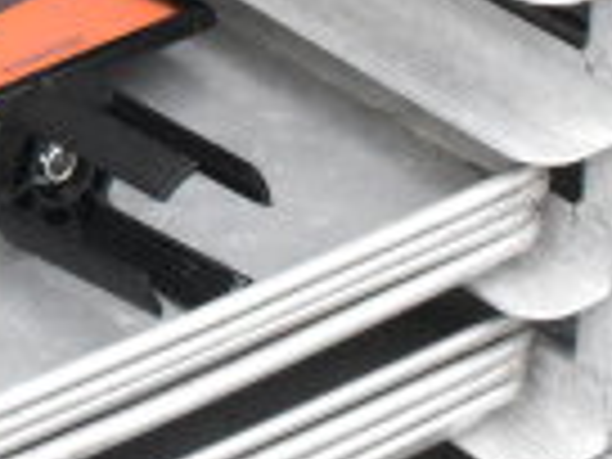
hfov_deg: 7.6
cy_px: -1276
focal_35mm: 253
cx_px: -423
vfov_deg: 5.3
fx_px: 4473
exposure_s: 1/800
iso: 6400
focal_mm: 26
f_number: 14
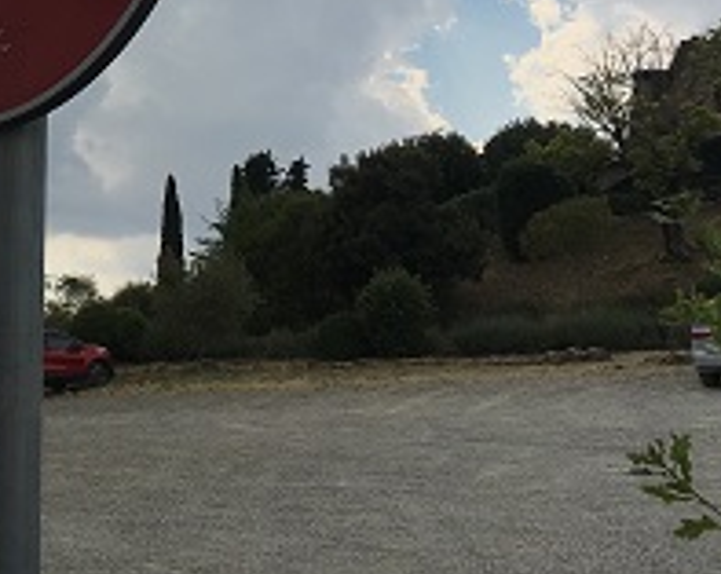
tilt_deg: +17.3
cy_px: -27
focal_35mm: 72
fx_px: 1534
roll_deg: -1.6
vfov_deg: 20.4
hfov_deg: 24.3
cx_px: -110
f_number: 2.2
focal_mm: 4.15
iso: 25
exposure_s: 1/2653
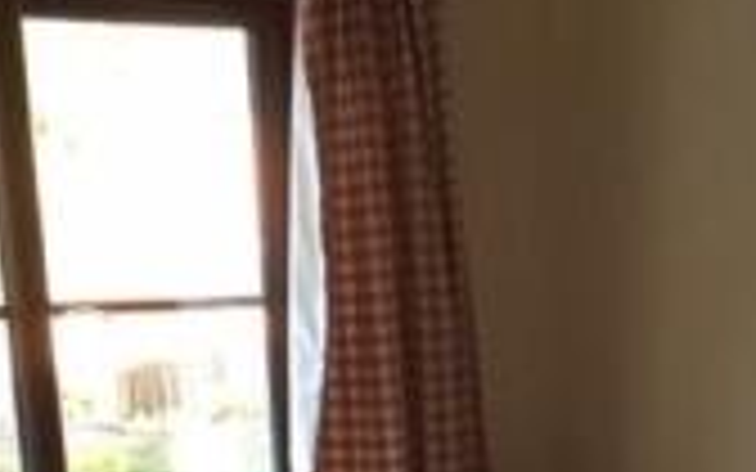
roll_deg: +1.5
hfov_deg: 25.4
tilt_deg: -18.1
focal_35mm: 80
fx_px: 1648
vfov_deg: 15.0
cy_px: 735
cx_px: 590
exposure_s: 1/33
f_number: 2.2
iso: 64
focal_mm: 4.15
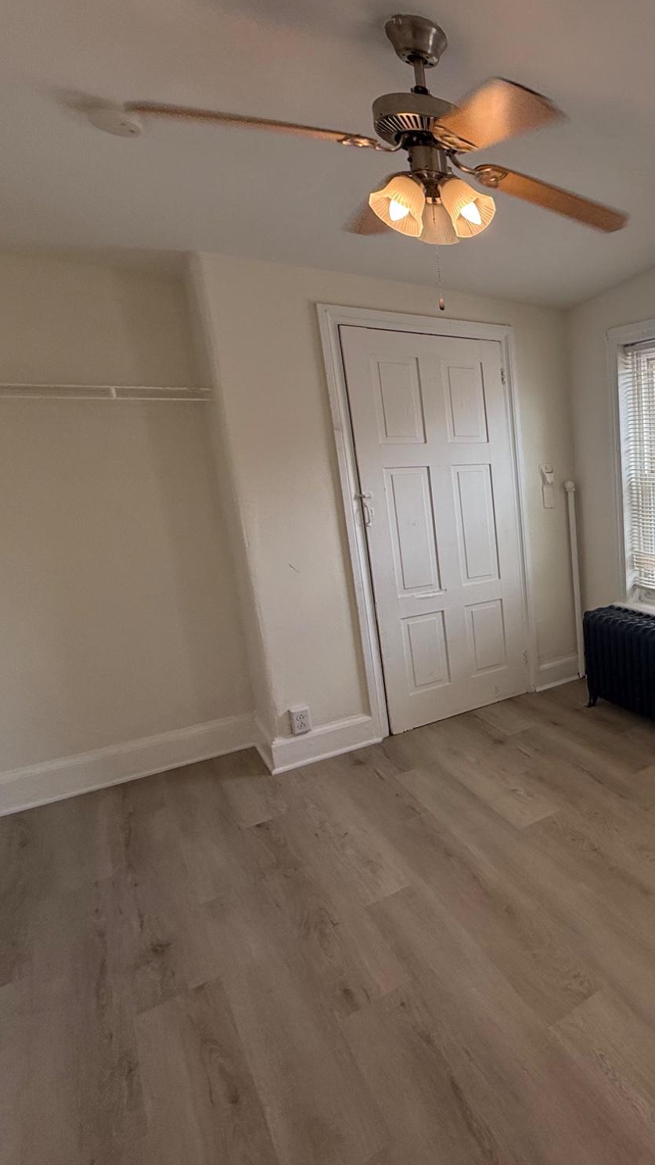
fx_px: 648
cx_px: 733
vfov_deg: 83.8
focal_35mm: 21
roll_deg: -0.6
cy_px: 572
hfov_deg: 41.6
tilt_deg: -11.0
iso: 64
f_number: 2.2
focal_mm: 2.22
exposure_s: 1/99
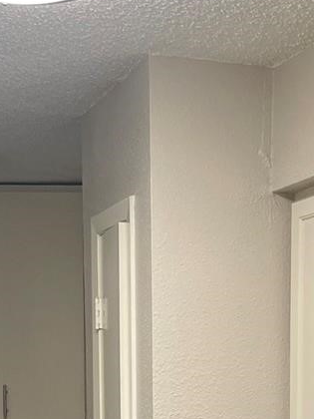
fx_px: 1149
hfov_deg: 15.5
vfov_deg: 19.1
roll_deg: +1.5
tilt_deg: -6.4
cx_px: 234
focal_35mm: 95
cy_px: 544
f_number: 1.6
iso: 125
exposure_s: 1/120
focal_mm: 4.2
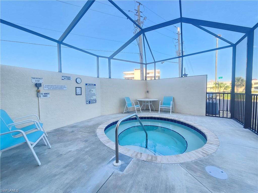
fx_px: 97
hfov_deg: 106.2
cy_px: 96
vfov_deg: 89.9
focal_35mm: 13
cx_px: 129
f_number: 2.2
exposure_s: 1/120
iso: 64
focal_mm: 2.2
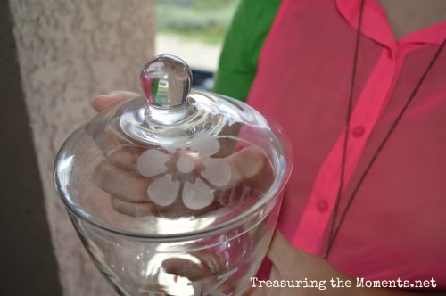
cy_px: 148
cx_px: 223
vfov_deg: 36.8
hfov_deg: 53.2
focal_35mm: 36
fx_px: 445
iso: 100
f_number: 4
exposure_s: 1/125
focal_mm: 24
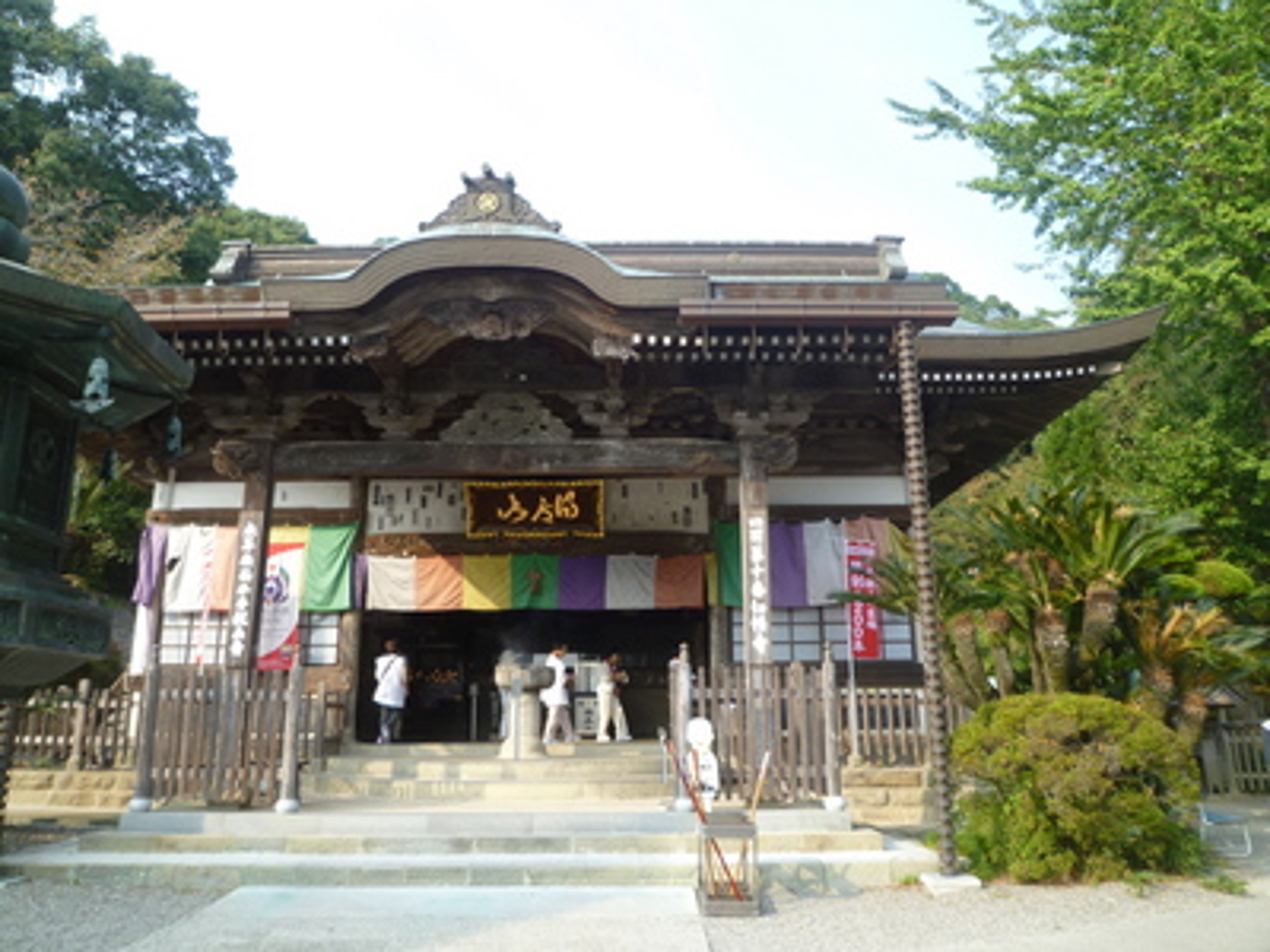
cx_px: 635
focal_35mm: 25
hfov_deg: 69.4
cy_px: 476
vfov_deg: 54.9
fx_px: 917
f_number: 4
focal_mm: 4.5
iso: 80
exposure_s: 1/125
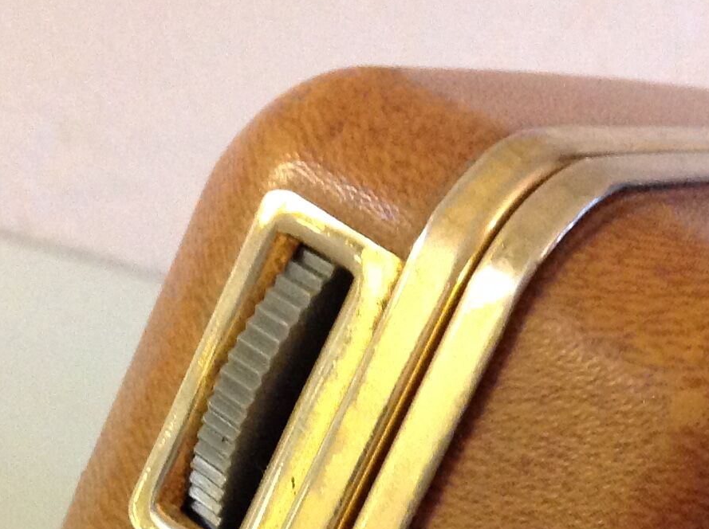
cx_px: 483
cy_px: 724
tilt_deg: -23.7
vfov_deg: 13.8
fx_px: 2086
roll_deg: -25.8
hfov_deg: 19.2
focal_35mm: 102
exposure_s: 1/15
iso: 320
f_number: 2.4
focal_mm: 4.28
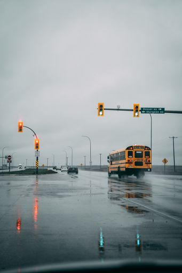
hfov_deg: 26.0
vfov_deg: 38.3
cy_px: 136
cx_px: 91
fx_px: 394
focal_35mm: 52
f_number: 2.8
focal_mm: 51.9
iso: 80
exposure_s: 1/200
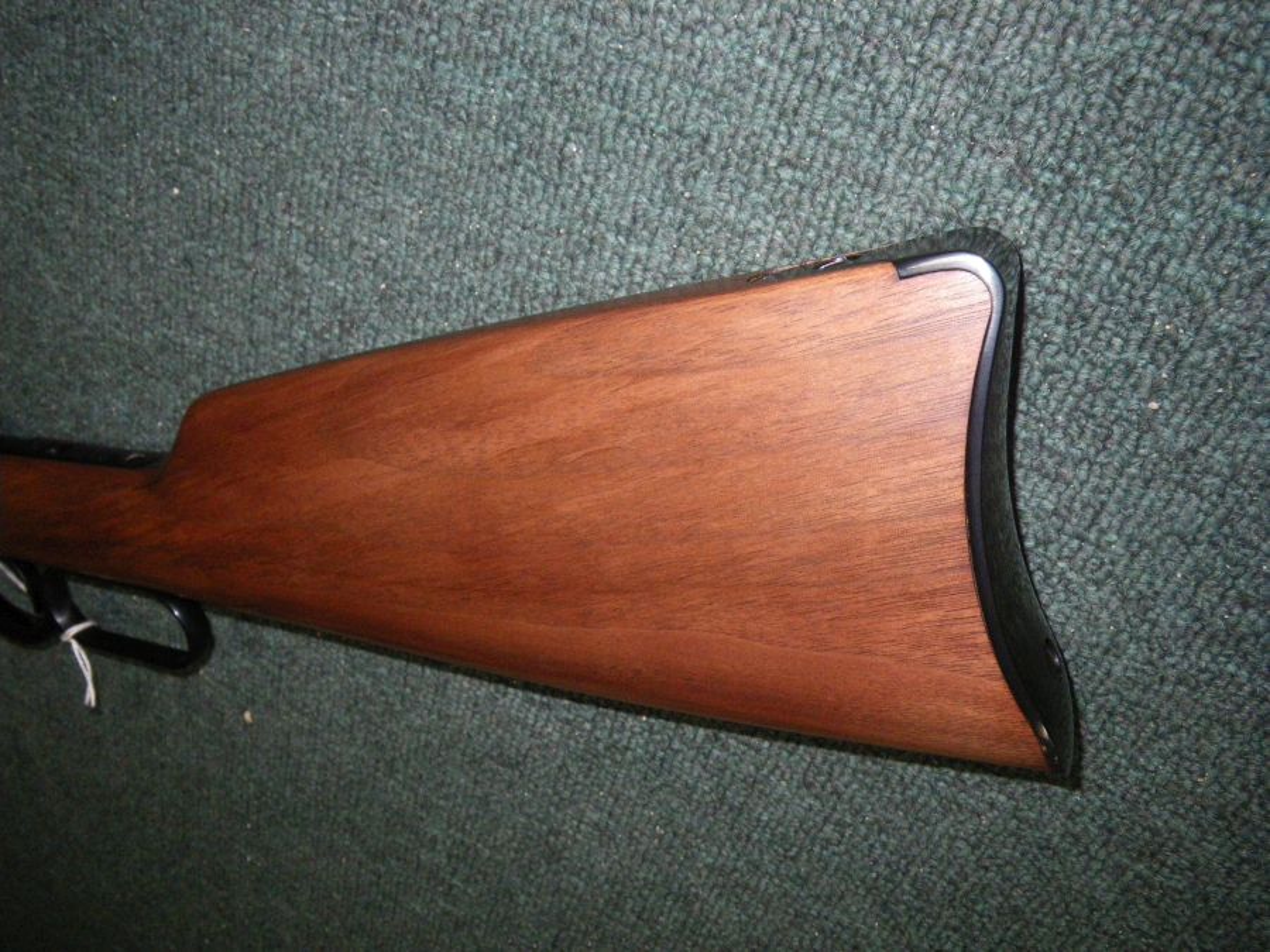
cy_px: 476
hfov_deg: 63.4
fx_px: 1027
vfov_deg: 49.7
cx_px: 635
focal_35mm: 28
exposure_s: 1/50
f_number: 4.2
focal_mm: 5
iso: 400
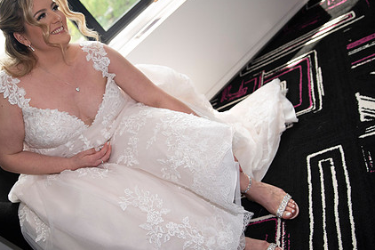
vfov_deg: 39.9
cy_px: 131
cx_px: 148
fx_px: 344
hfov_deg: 56.7
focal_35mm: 33
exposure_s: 1/1600
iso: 1600
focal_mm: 24
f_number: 2.8
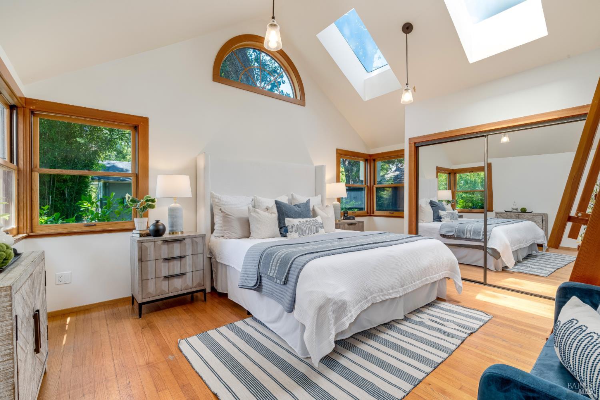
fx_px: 267
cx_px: 300
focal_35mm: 16
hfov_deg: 96.7
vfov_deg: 73.7
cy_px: 200
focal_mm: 16
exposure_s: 1/125
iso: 400
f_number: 11
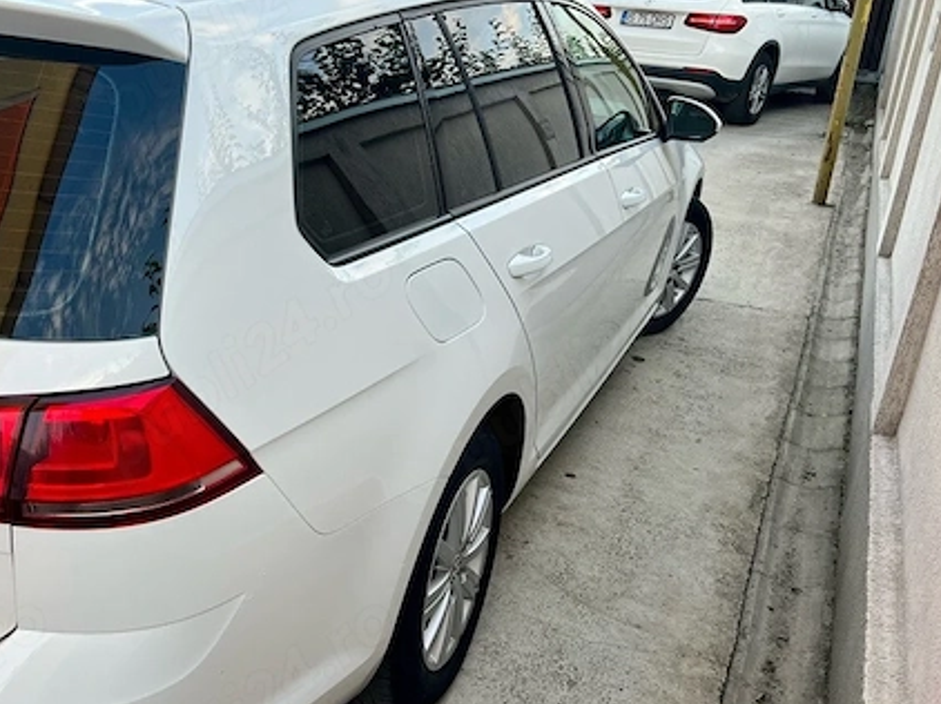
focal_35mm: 37
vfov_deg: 38.6
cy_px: 374
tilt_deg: -20.9
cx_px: 337
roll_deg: -1.4
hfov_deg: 49.5
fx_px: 1005
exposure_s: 1/121
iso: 40
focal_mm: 5.7
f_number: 1.5
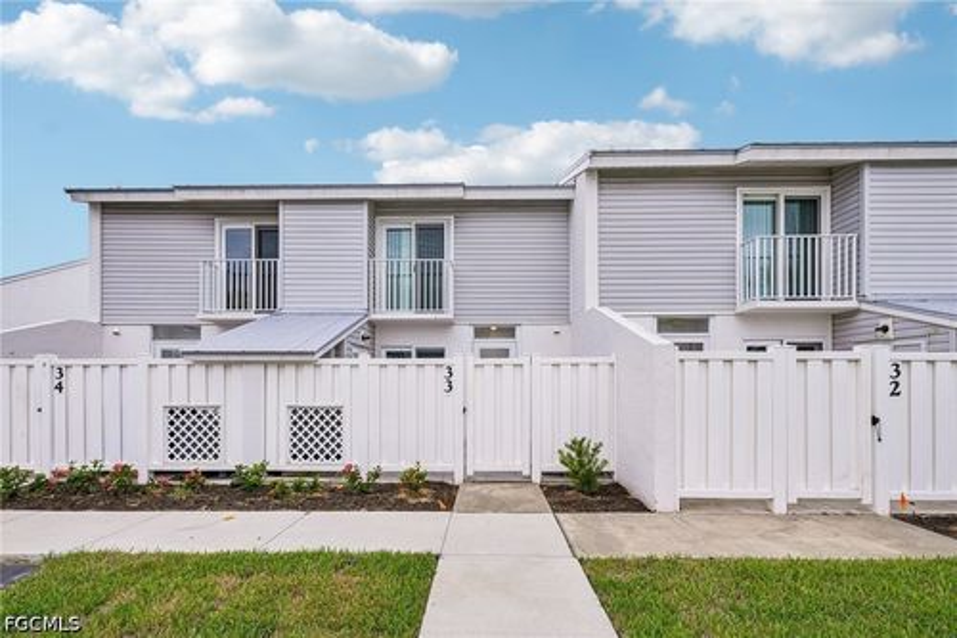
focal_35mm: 14
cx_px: 478
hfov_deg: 104.3
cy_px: 319
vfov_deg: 81.2
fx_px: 372
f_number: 8
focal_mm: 14
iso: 50
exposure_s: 1/200
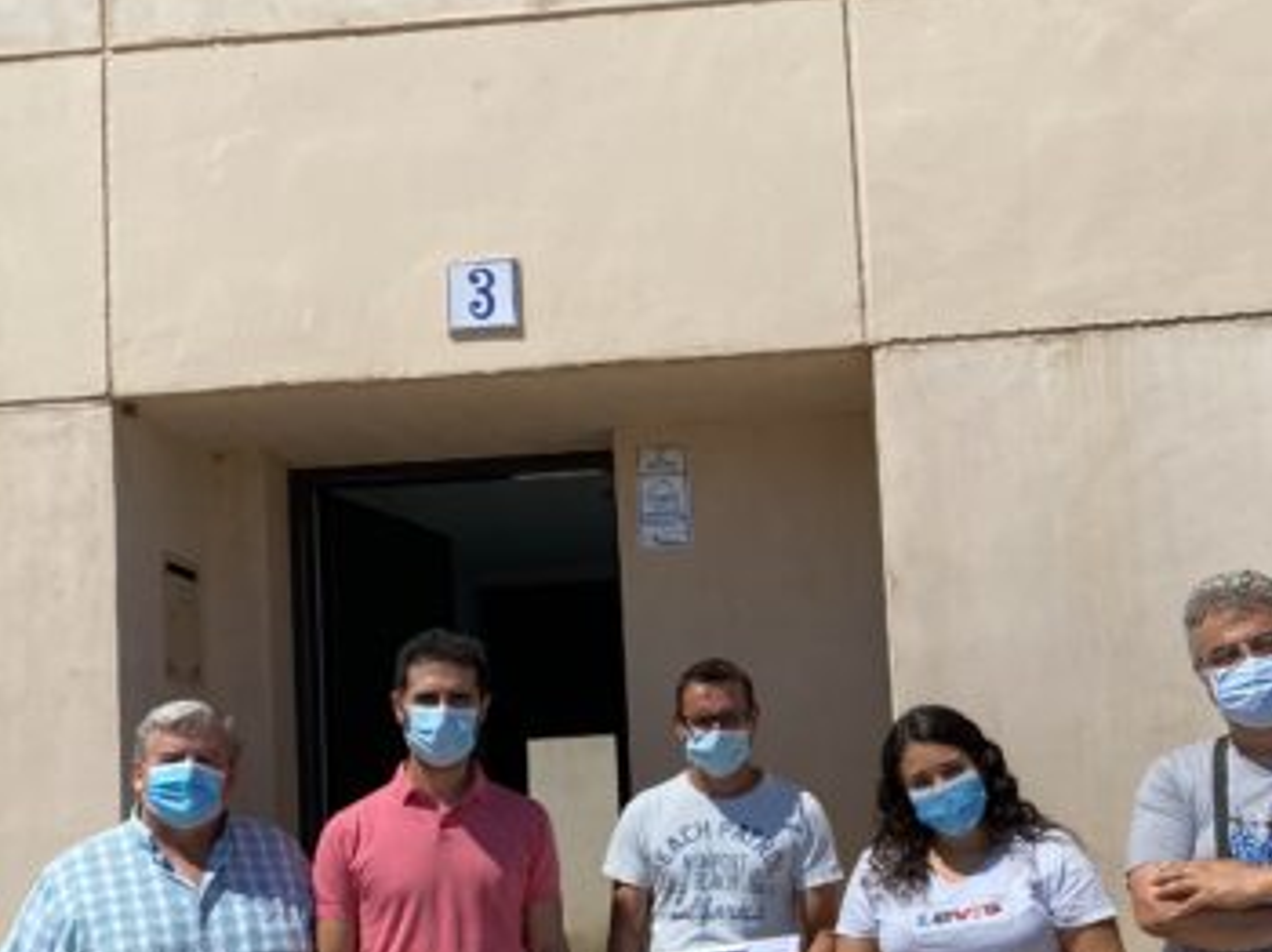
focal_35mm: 47
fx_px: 1726
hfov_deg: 40.3
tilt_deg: +5.9
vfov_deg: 30.5
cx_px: 738
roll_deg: +2.9
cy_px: 676
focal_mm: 4.25
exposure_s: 1/4115
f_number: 1.8
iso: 32
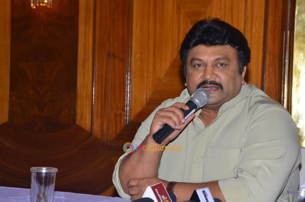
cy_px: 101
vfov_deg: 11.4
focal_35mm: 120
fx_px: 1015
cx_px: 152
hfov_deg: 17.1
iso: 800
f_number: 10
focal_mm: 80
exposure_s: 1/125
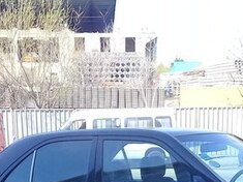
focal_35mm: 87
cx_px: 134
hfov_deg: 22.5
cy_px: 238
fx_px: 610
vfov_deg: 16.1
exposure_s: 1/344
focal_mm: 3.3
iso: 50
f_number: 2.2
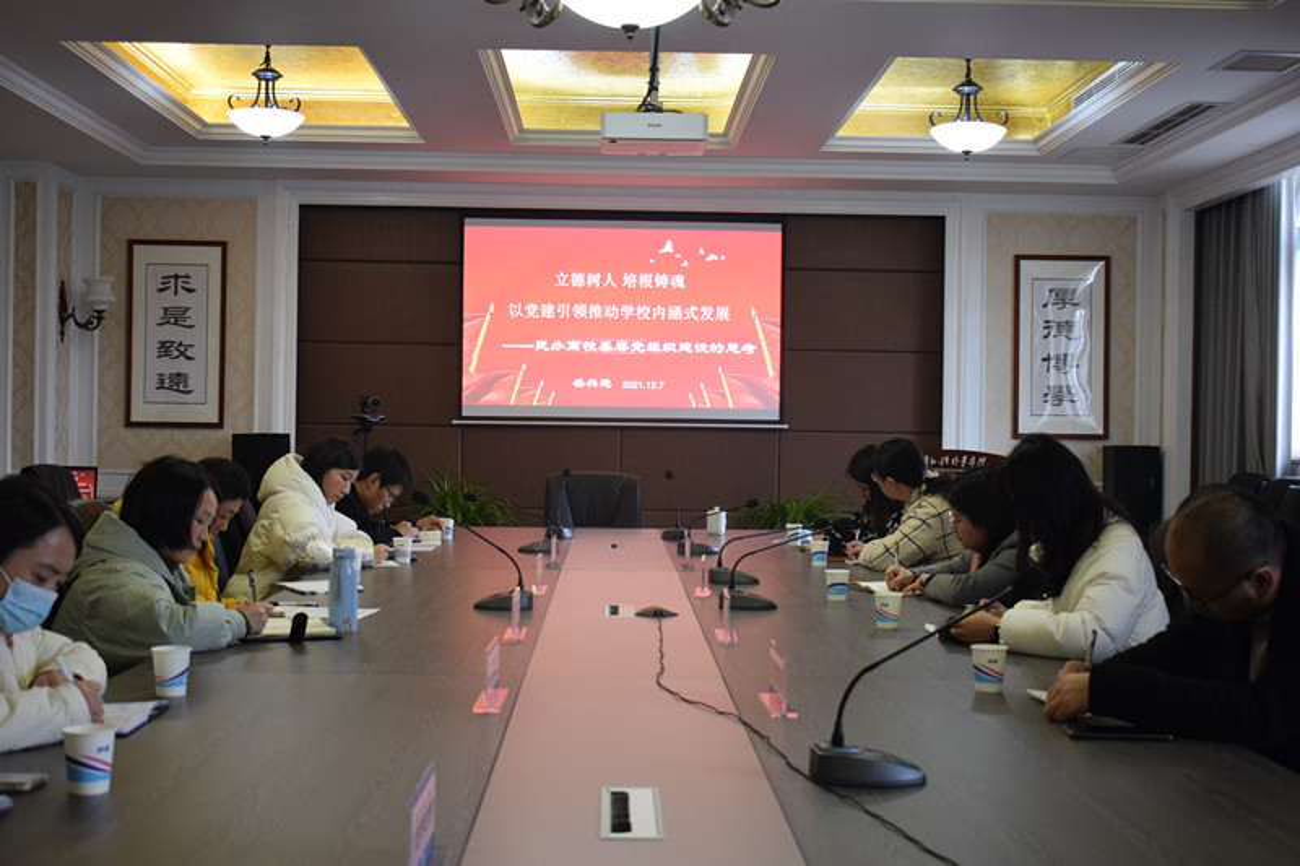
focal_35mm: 44
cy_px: 433
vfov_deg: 30.8
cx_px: 650
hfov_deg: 45.0
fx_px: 1570
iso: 1600
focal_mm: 29
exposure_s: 1/100
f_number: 5
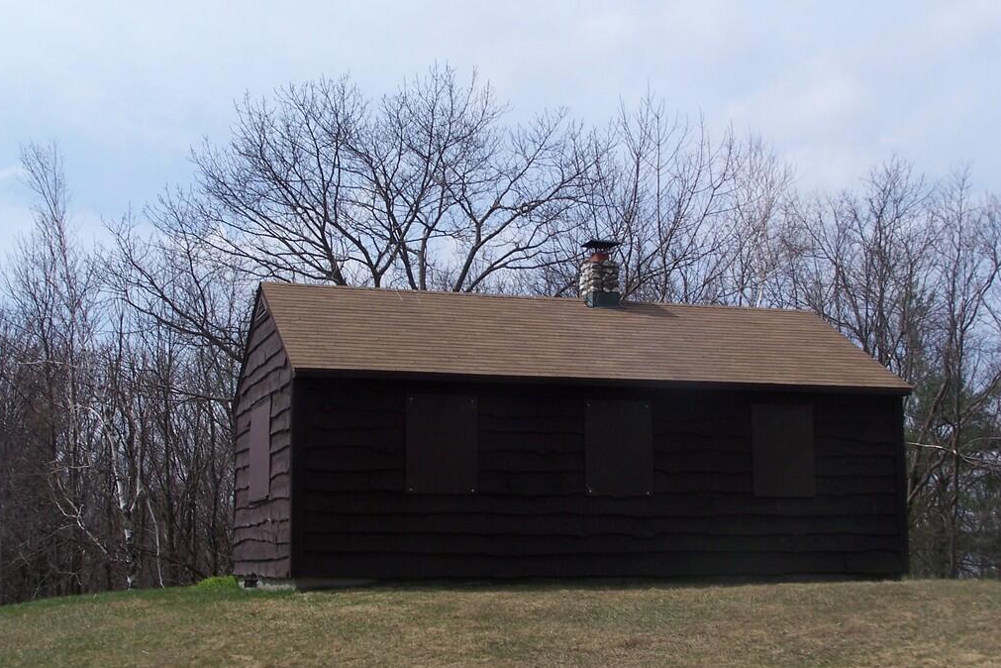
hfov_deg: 33.9
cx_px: 497
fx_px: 1640
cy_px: 300
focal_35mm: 59
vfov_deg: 23.0
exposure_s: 1/800
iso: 80
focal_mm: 9.3
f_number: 4.5
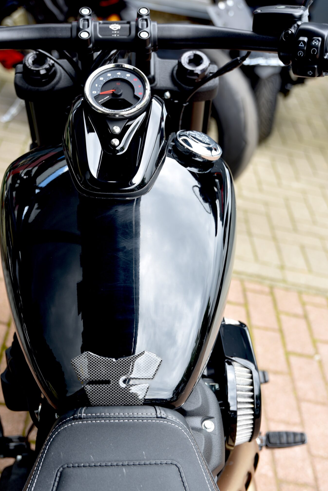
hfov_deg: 24.2
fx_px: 764
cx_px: 138
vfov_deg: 35.6
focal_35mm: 56
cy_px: 281
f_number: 3.5
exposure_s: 1/60
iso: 100
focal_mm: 44
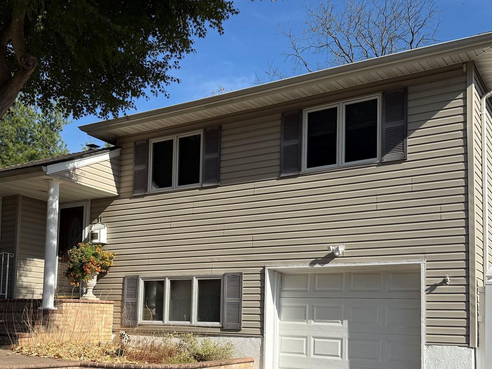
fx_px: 583
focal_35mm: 41
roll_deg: -1.7
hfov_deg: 45.7
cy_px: 276
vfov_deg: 34.4
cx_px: 212
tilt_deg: +5.2
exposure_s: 1/4673
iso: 80
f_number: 1.78
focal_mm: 6.76
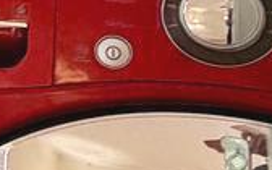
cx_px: -466
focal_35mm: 136
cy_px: -79
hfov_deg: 11.4
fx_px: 1008
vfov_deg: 9.4
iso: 320
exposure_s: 1/120
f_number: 2.2
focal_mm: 2.22
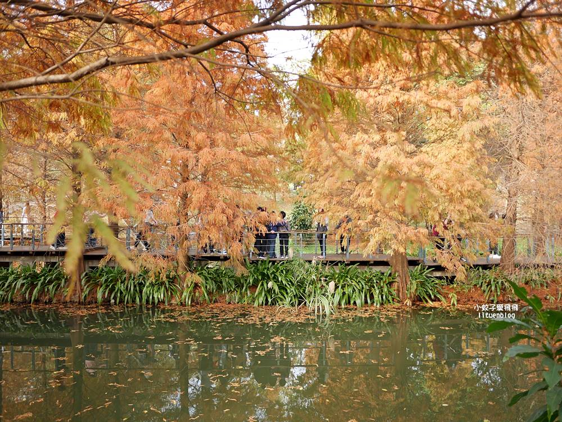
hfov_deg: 63.4
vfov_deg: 49.8
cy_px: 211
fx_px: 455
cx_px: 281
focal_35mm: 28
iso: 200
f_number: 2.5
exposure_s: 1/250
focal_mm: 14
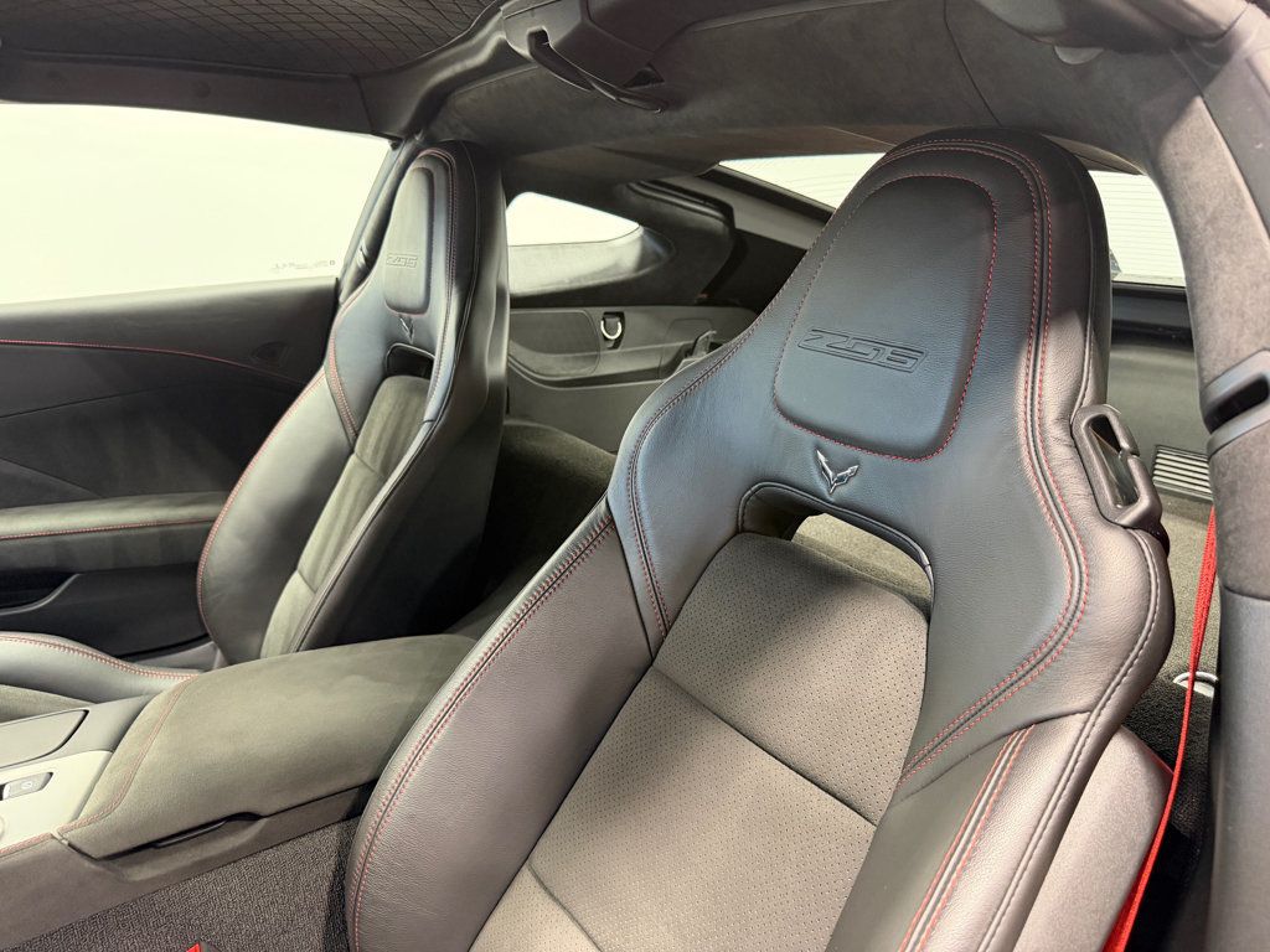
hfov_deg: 71.6
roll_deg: -4.0
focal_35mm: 24
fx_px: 881
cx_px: 635
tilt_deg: -14.1
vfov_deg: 56.8
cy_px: 476
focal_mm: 6.76
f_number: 1.78
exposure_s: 1/60
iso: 500
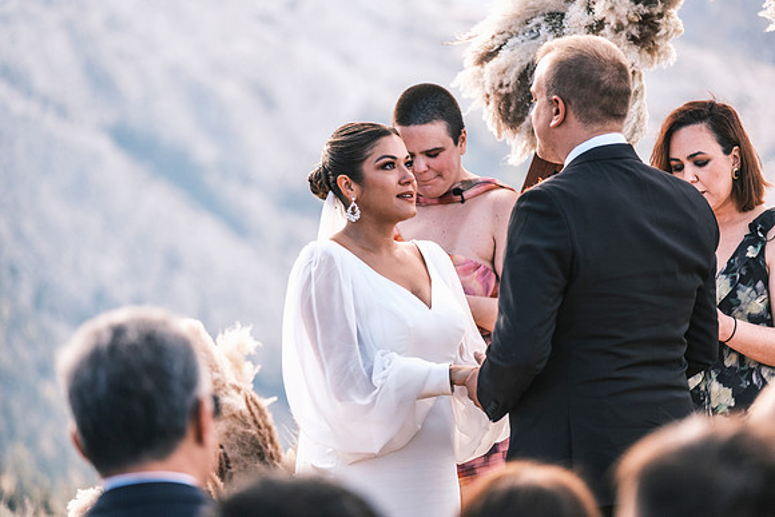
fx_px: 4349
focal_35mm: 202
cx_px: 388
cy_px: 258
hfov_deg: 10.2
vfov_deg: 6.8
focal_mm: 134.4
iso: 400
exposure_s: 1/900
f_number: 2.8
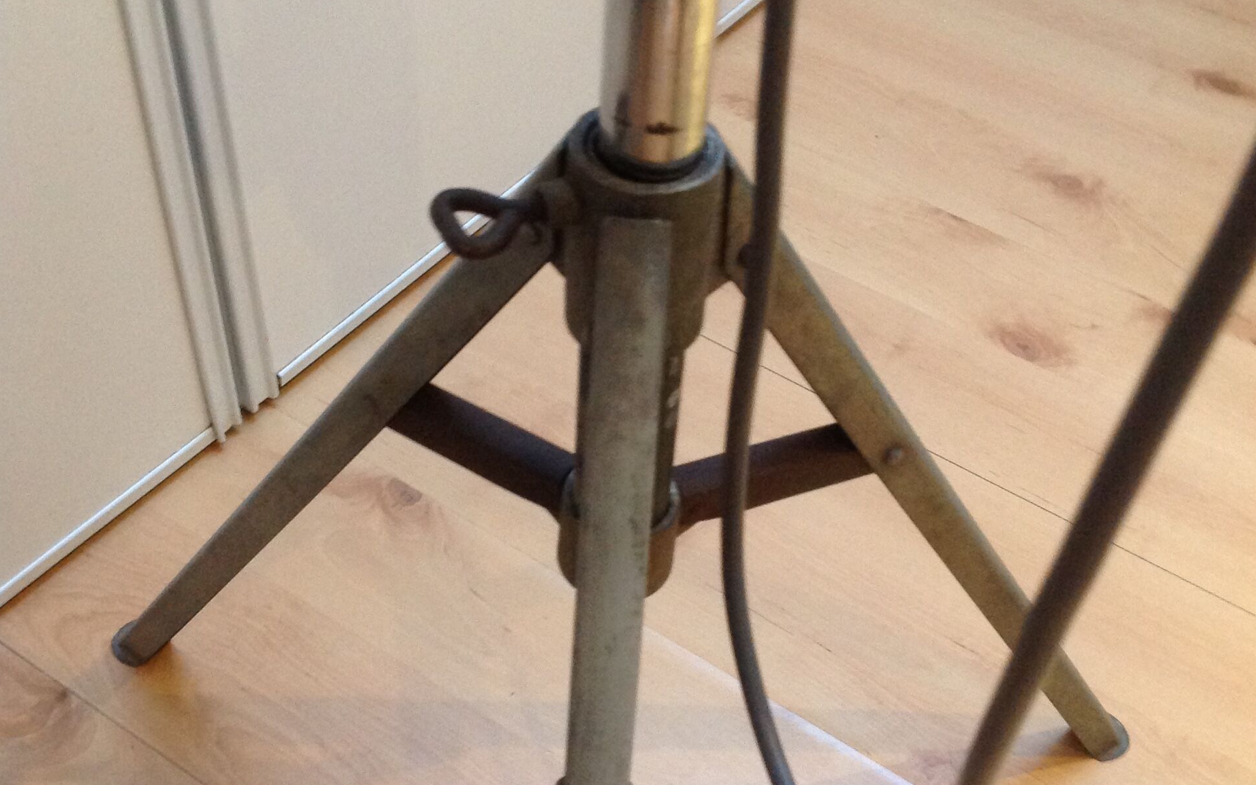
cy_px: 478
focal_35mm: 50
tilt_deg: -48.6
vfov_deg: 25.8
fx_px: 1712
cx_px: 630
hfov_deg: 40.3
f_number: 2.4
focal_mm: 4.28
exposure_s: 1/15
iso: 250
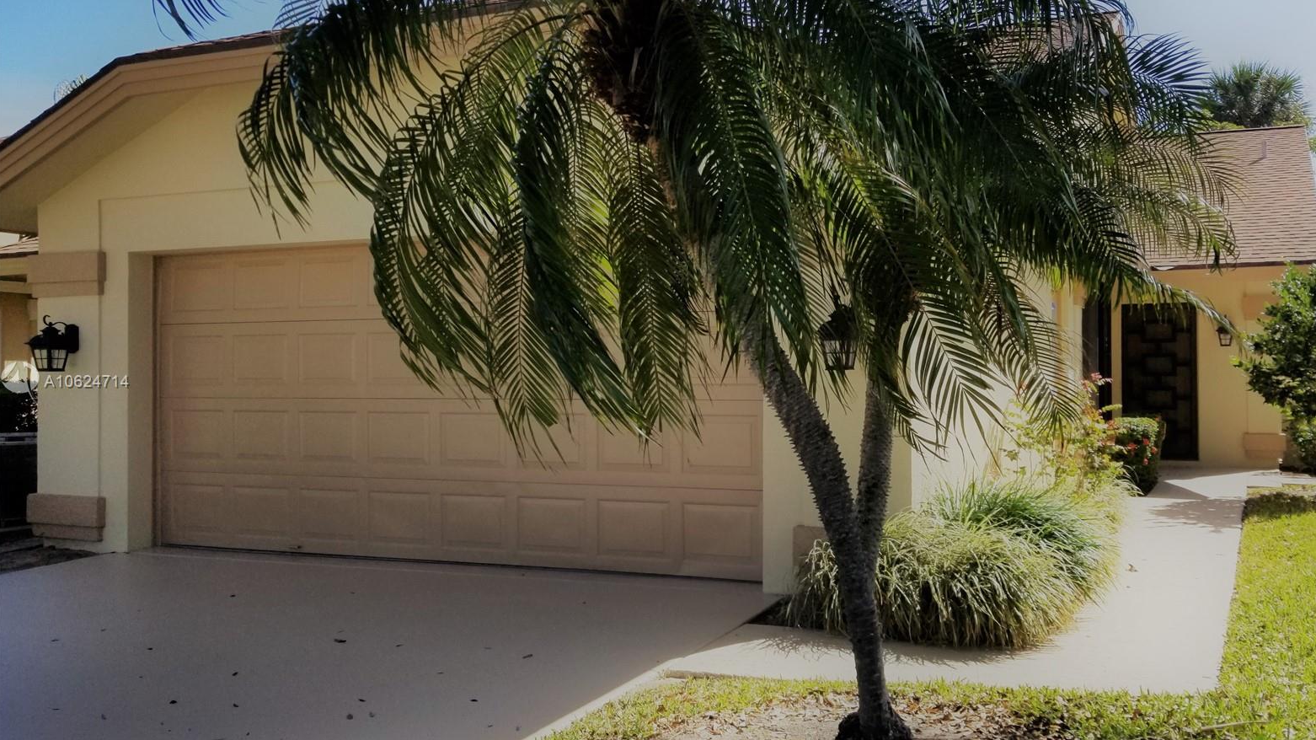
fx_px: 1012
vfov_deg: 40.2
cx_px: 669
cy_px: 383
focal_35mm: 29
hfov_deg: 66.1
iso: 50
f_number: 1.7
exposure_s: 1/2817
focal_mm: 4.3
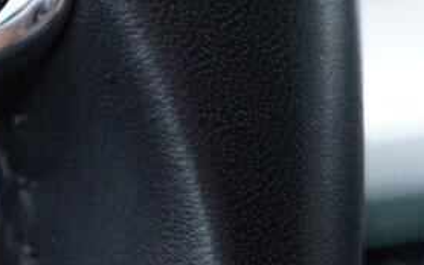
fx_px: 2196
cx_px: -412
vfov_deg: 6.7
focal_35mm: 190
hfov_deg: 10.2
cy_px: -221
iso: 320
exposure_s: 1/40
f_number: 2.8
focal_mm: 24
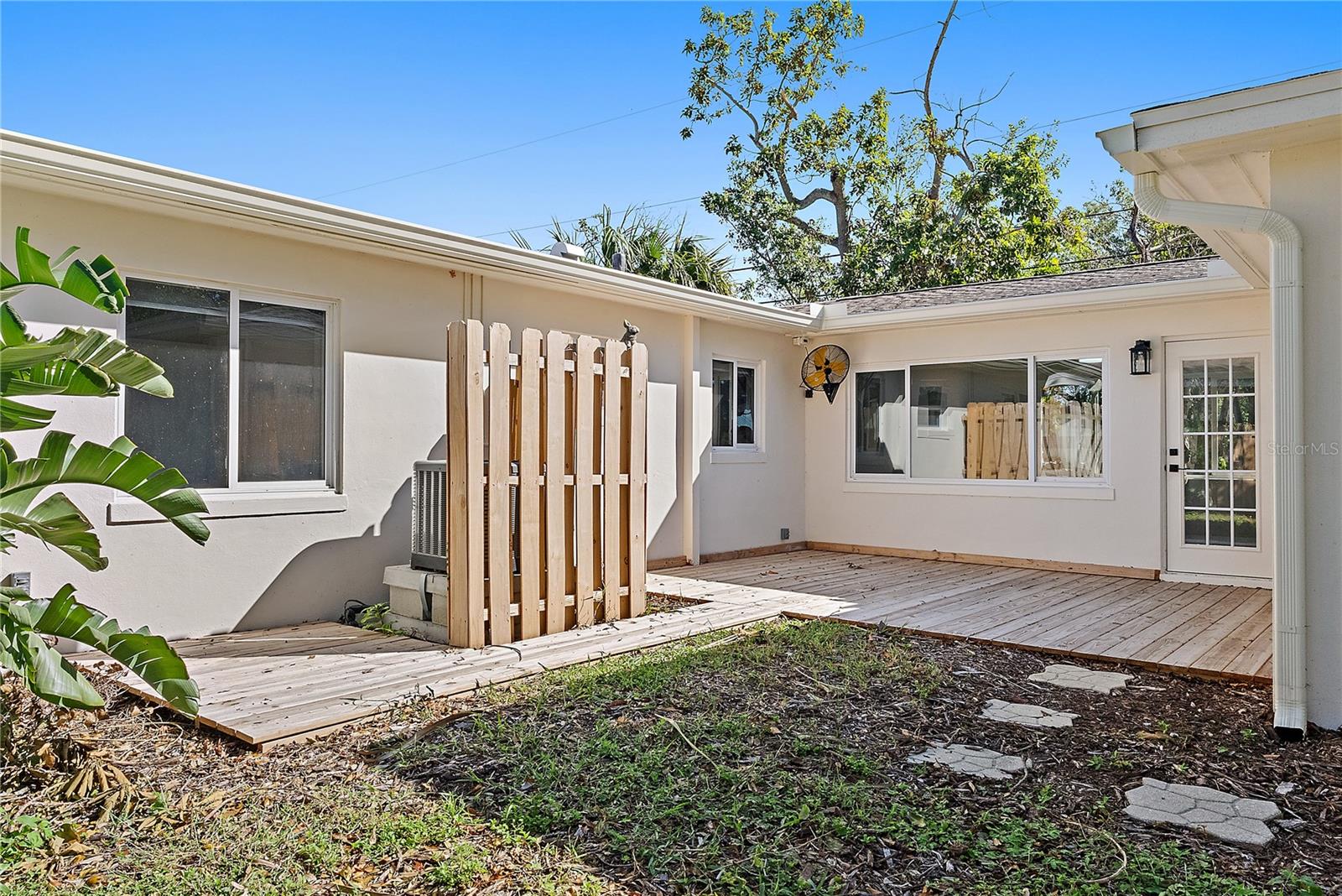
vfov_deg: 53.2
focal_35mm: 24
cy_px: 448
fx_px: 895
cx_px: 671
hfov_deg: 73.7
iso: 1600
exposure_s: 1/200
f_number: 18
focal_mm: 24
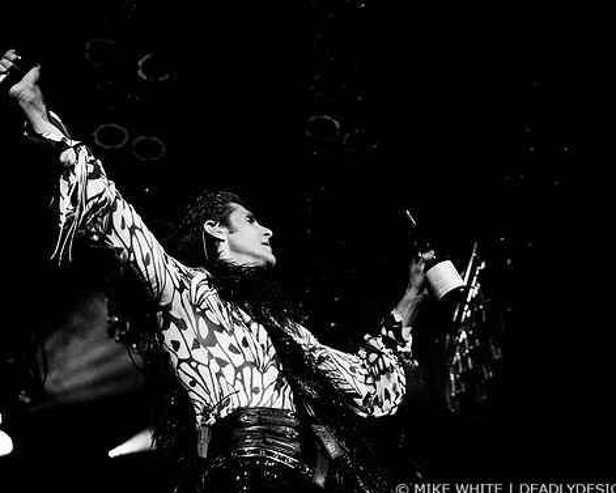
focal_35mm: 61
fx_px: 1105
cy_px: 249
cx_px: 306
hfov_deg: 31.2
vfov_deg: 25.2
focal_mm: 35
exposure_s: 1/250
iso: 800
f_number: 3.5
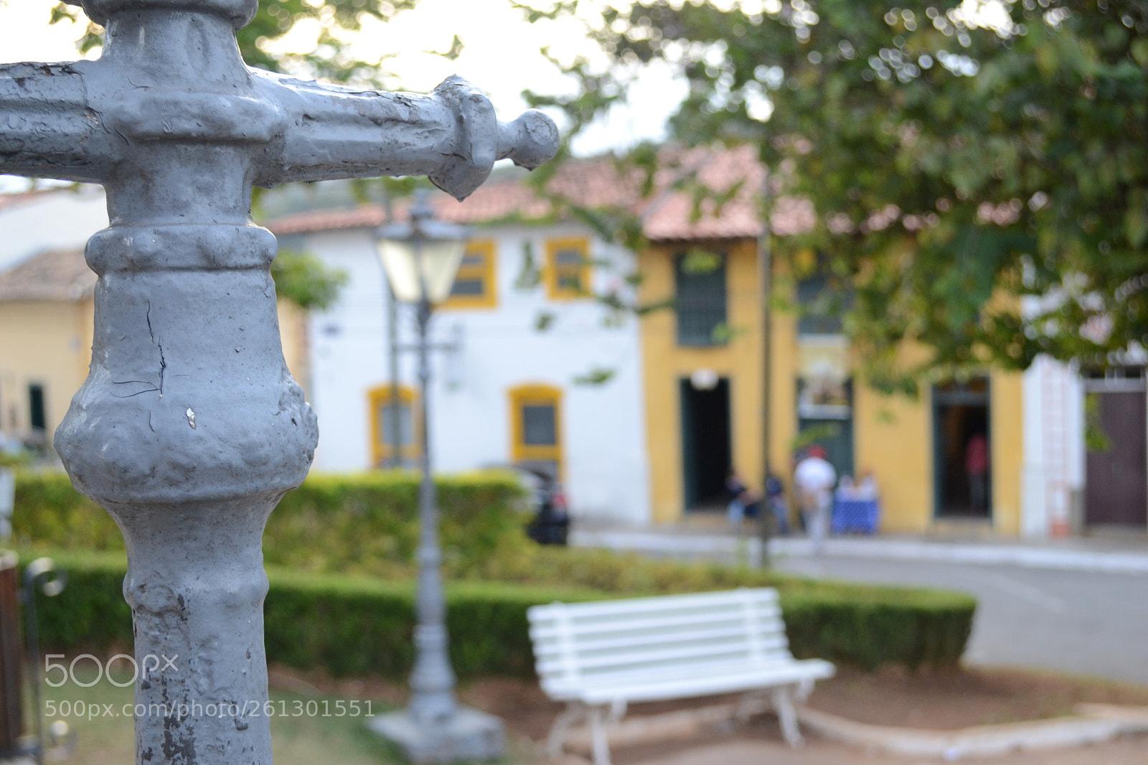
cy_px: 382
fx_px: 1530
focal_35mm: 48
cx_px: 574
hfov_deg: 41.1
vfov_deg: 28.1
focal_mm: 32
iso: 400
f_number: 4.8
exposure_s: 1/100
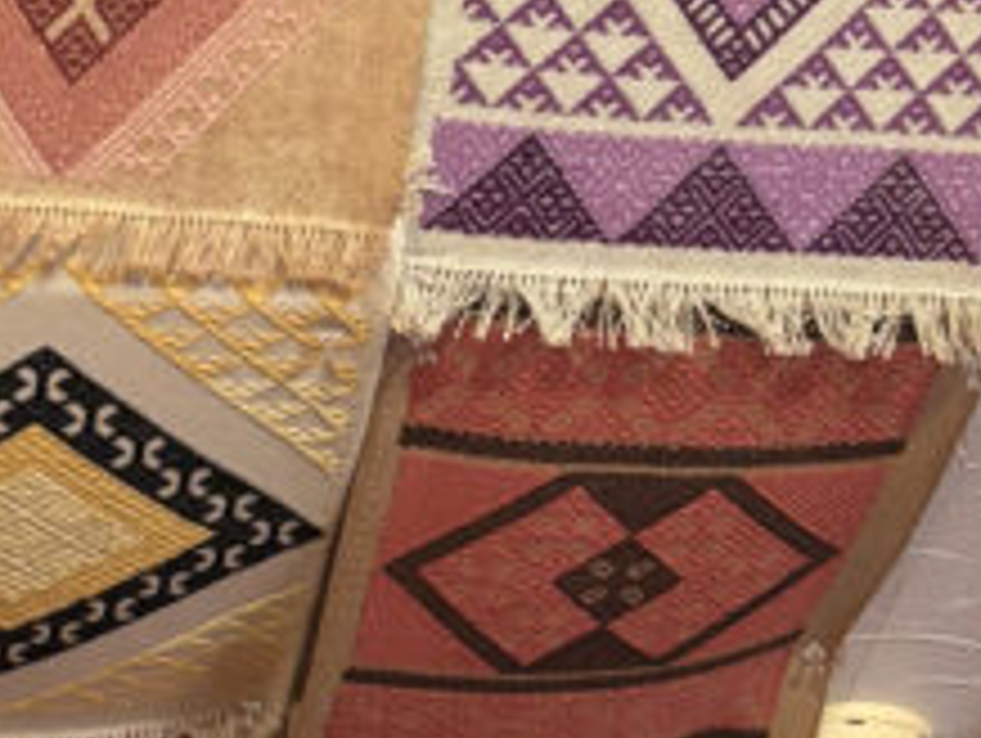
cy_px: -630
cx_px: 1220
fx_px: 3461
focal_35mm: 122
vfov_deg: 11.2
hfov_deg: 15.5
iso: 500
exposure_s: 1/50
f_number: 1.6
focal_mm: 5.96
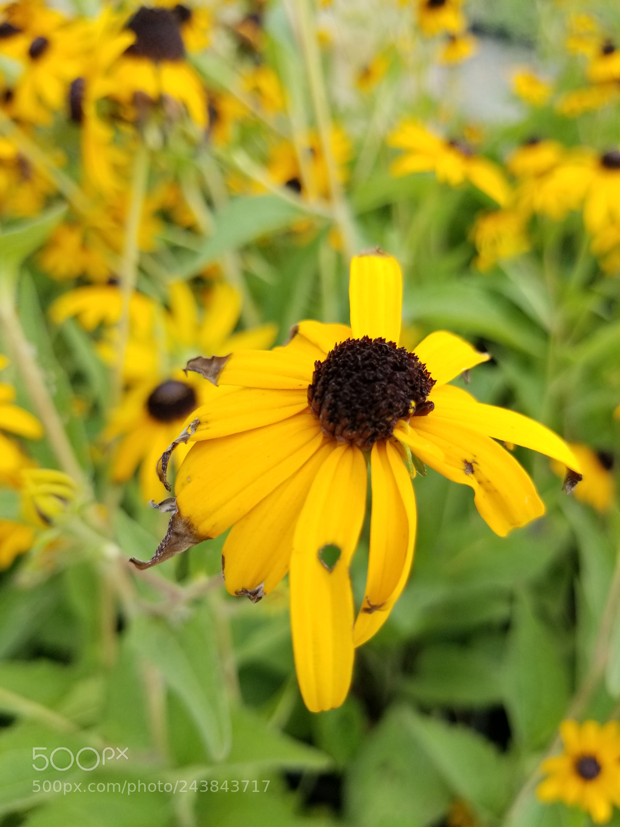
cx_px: 310
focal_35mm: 26
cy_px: 414
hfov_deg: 53.1
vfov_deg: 67.3
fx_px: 621
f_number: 1.7
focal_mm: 4.25
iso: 50
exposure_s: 1/452
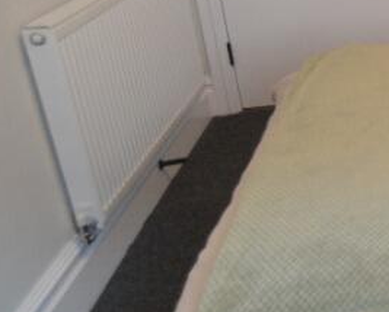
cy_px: 56
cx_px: 635
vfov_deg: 27.5
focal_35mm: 54
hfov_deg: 24.0
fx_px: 622
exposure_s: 1/60
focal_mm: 10
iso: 1000
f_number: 3.5
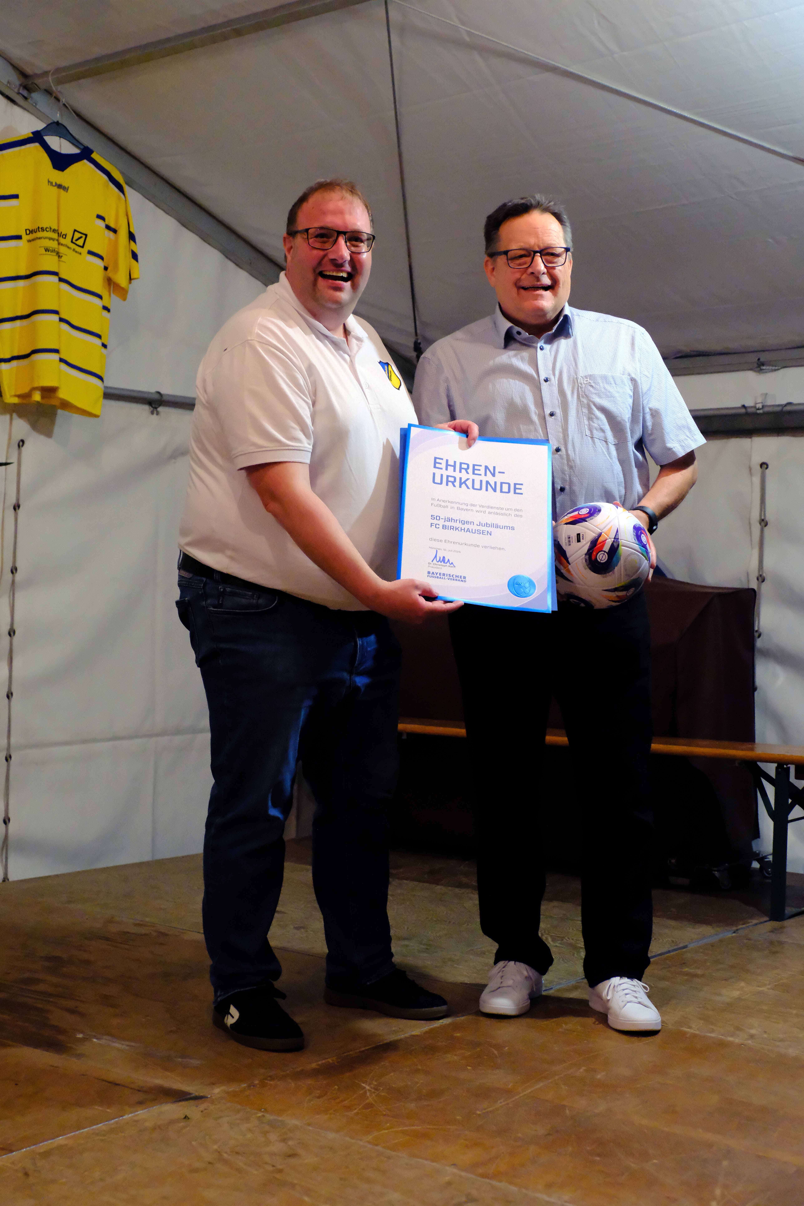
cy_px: 603
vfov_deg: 42.7
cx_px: 402
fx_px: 1541
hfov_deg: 29.2
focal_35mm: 46
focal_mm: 30.9
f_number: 5
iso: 10000
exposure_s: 1/125
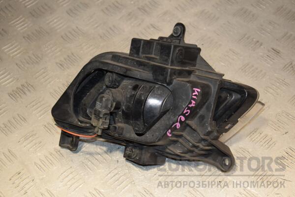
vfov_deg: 21.6
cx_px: 148
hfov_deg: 31.9
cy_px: 98
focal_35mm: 63
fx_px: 516
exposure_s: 1/200
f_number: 5.6
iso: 800
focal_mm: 42
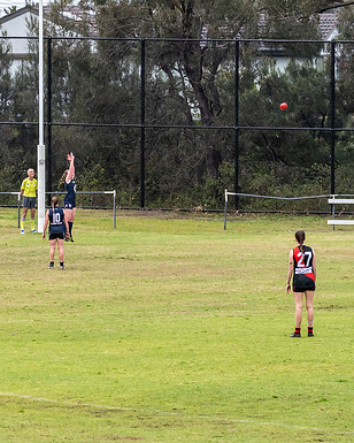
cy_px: 222
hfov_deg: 4.0
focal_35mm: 387
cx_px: 134
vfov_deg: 5.0
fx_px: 5068
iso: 1250
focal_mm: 150
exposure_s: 1/1600
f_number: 7.1
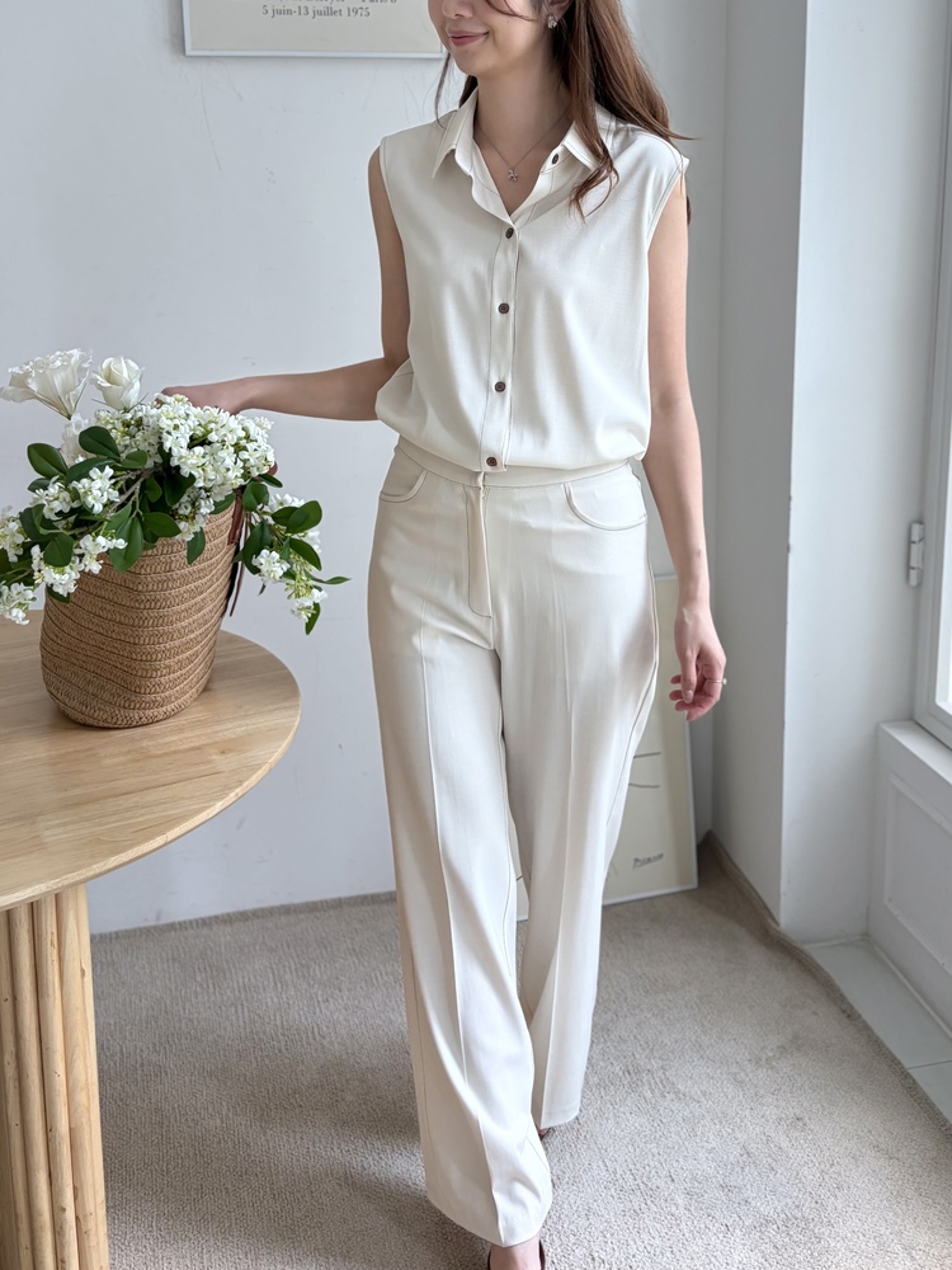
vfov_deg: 67.3
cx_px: 476
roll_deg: +0.1
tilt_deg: -10.4
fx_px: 953
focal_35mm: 26
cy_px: 635
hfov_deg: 53.1
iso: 50
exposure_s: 1/122
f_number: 1.6
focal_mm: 5.96
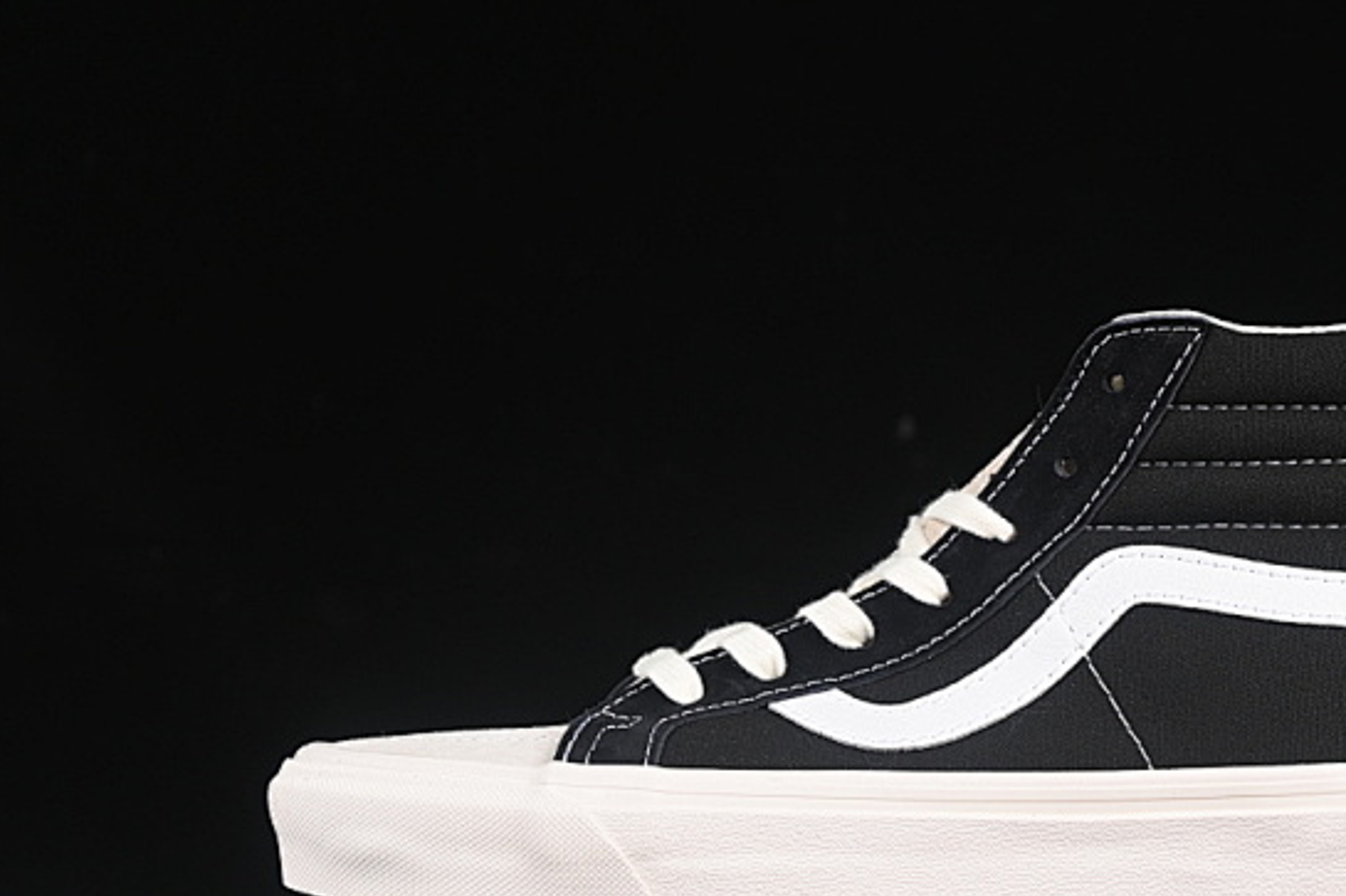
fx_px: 4111
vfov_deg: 12.4
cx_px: 894
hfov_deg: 18.5
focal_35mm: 110
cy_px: 520
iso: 160
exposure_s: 1/60
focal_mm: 50
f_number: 6.3
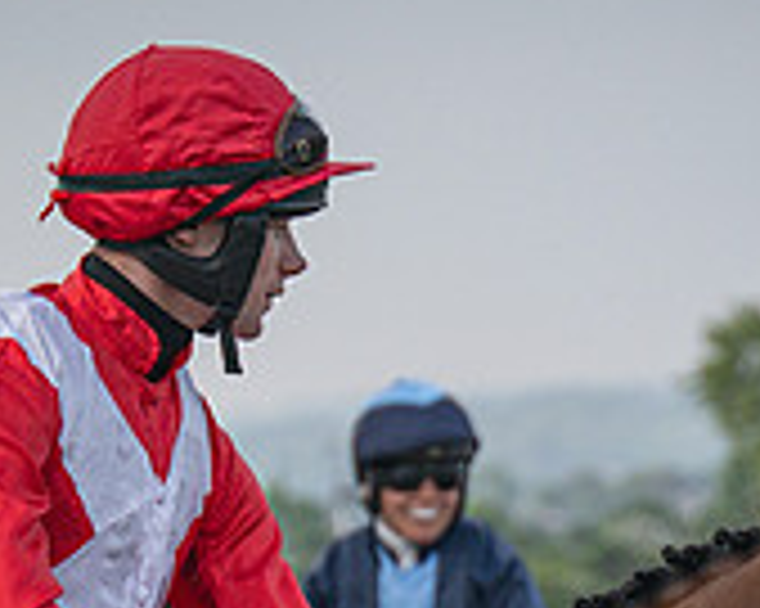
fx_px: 9711
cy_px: 752
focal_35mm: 432
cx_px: 897
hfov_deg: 4.5
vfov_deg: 3.6
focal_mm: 98
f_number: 4
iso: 400
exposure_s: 1/1600
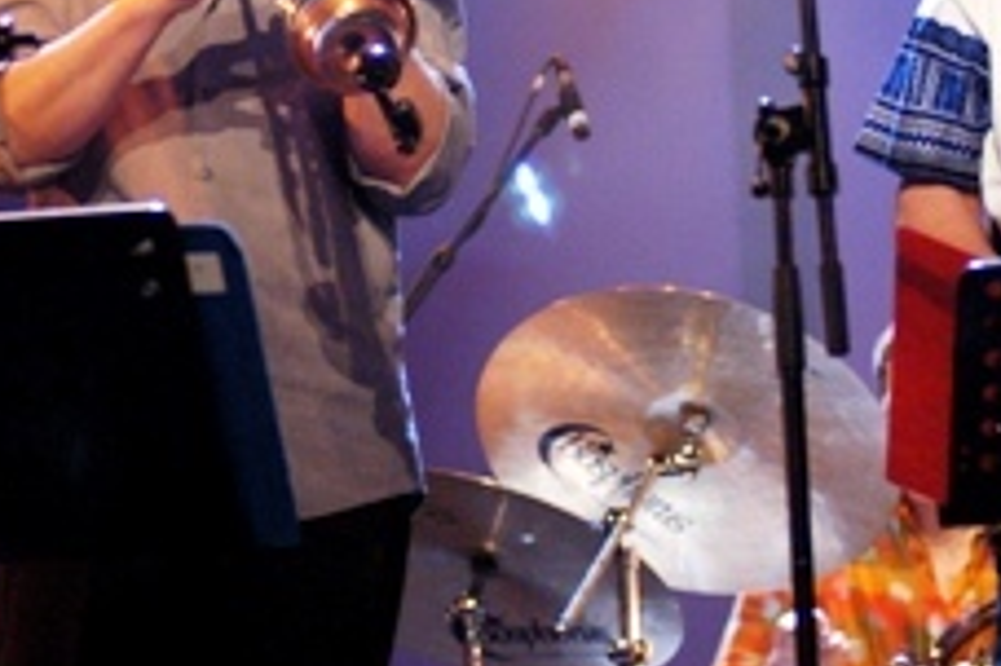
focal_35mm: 237
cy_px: 66
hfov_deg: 8.7
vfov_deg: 5.8
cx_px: 441
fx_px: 6585
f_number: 2.8
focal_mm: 80
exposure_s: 1/60
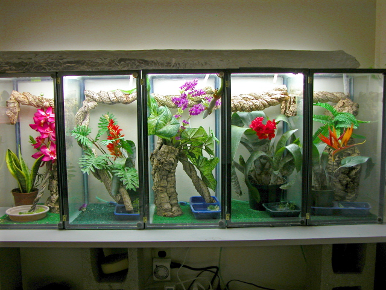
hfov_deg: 47.9
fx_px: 435
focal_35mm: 39
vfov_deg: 36.8
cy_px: 145
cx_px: 193
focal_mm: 10
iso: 100
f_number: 2.9
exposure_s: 1/16.9
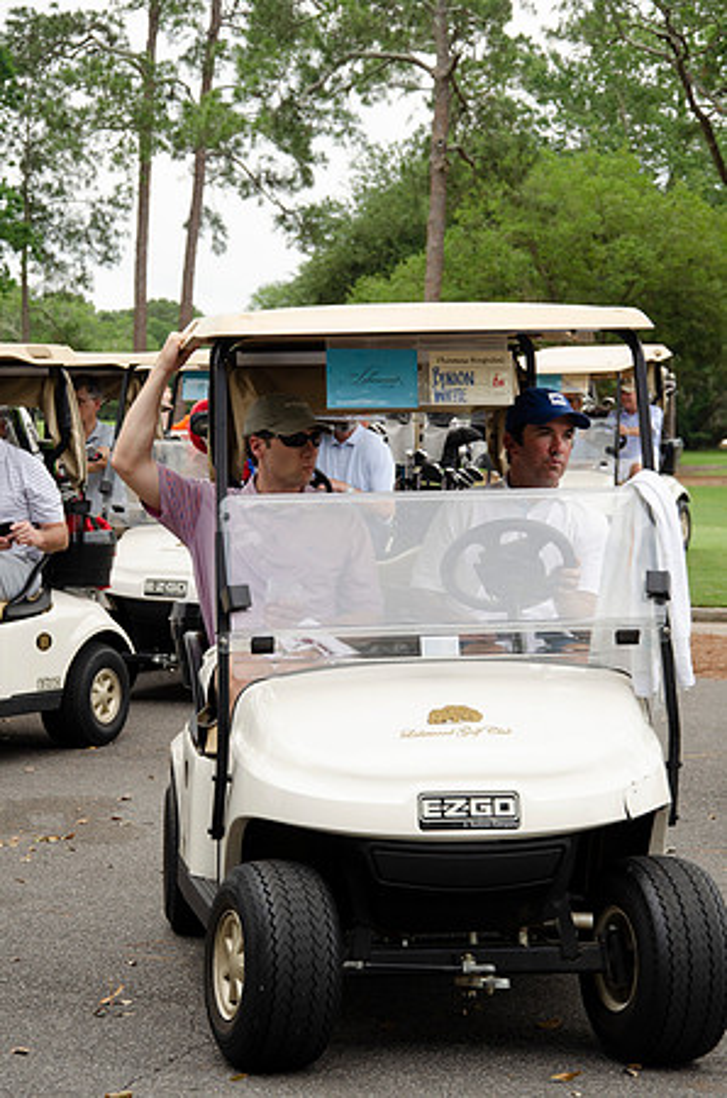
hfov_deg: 13.8
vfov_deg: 20.7
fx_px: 3013
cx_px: 364
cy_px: 549
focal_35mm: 99
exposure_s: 1/500
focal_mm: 66
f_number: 7.1
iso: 400
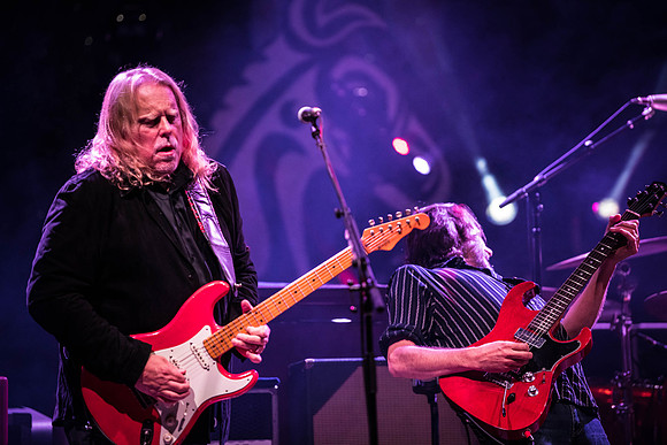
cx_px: 334
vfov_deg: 7.5
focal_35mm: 183
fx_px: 3398
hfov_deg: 11.2
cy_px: 205
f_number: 2.8
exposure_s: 1/320
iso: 3200
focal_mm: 170
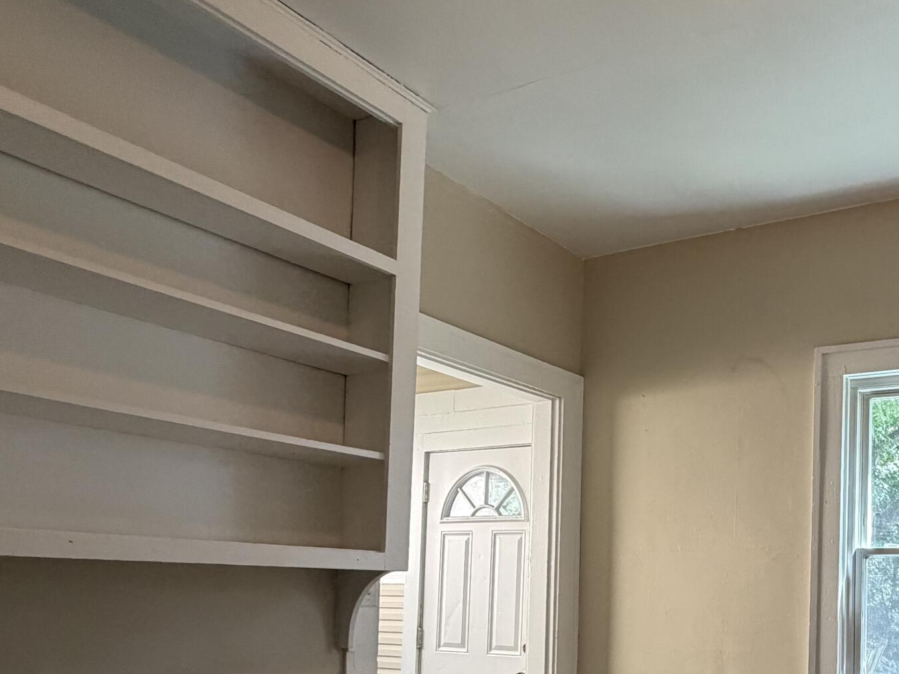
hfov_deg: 50.3
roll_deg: +0.3
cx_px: 842
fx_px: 805
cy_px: 582
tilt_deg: +1.3
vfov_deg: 42.4
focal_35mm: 31
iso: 320
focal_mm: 2.22
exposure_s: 1/120
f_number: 2.2
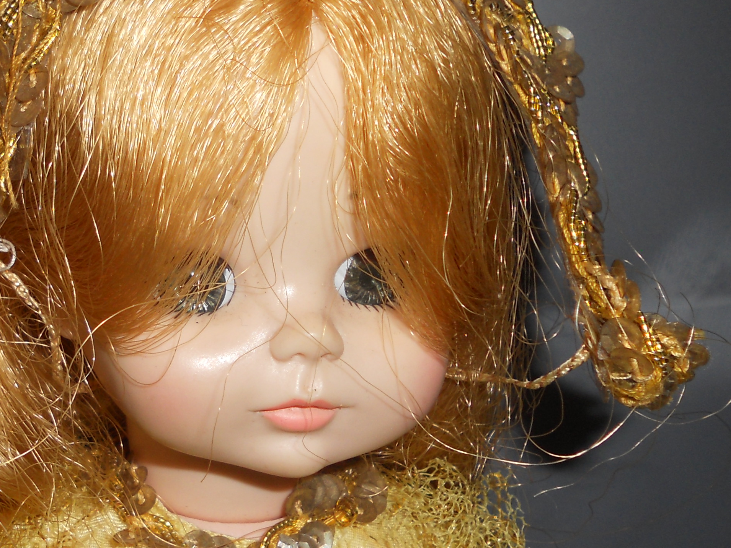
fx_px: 1415
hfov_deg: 28.3
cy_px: 247
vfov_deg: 21.9
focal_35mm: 67
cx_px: 132
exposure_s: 1/25
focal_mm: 5.8
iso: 80
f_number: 8.8
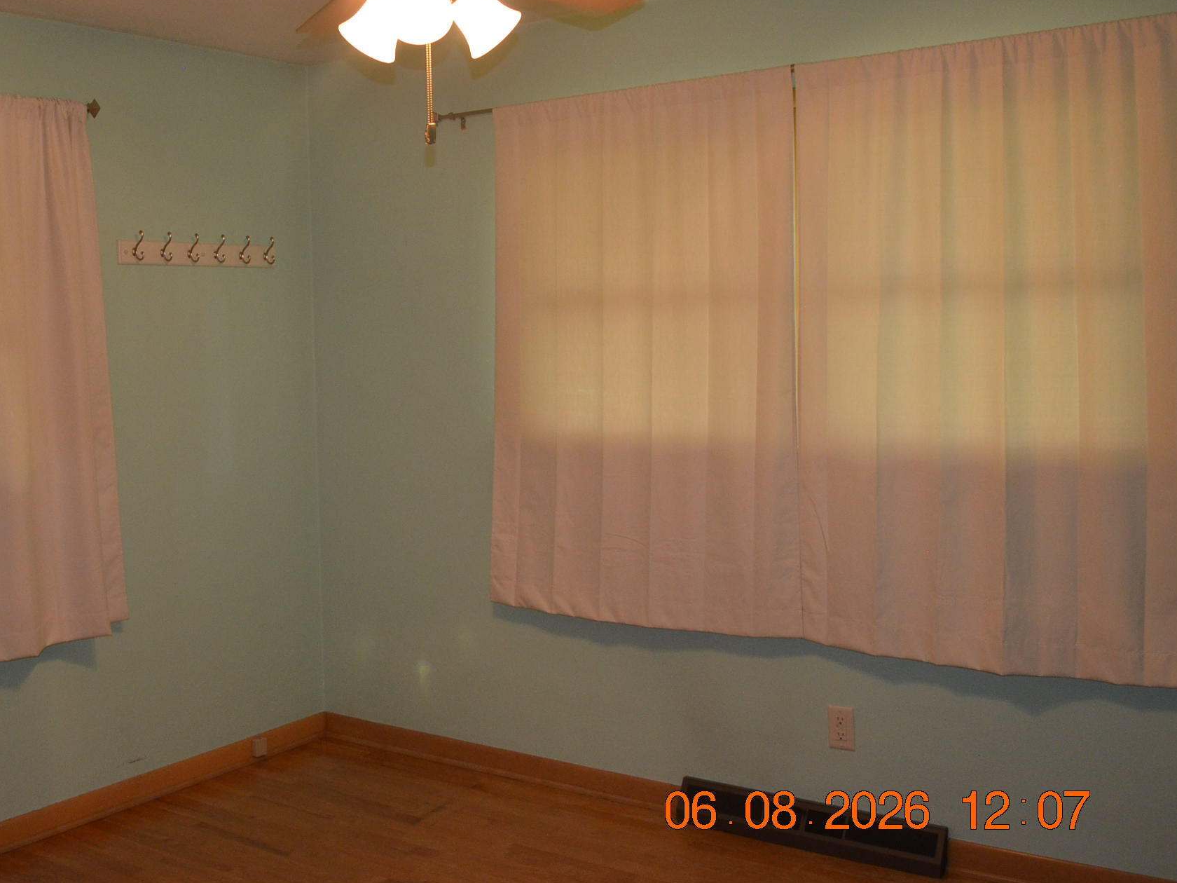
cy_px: 325
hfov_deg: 48.1
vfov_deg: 37.5
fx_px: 1292
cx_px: 391
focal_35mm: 38
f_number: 3.5
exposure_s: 1/60
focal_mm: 18
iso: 1000
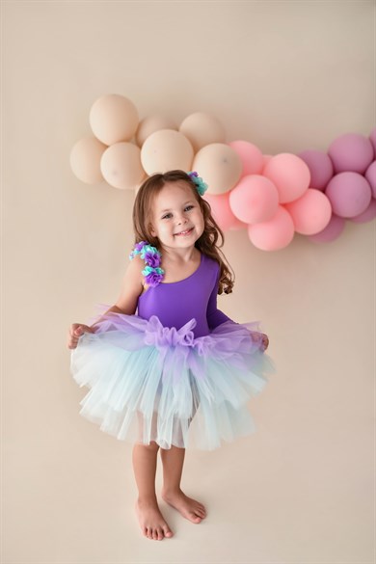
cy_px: 282
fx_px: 548
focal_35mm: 35
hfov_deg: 37.9
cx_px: 188
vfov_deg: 54.4
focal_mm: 35
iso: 125
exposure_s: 1/320
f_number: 2
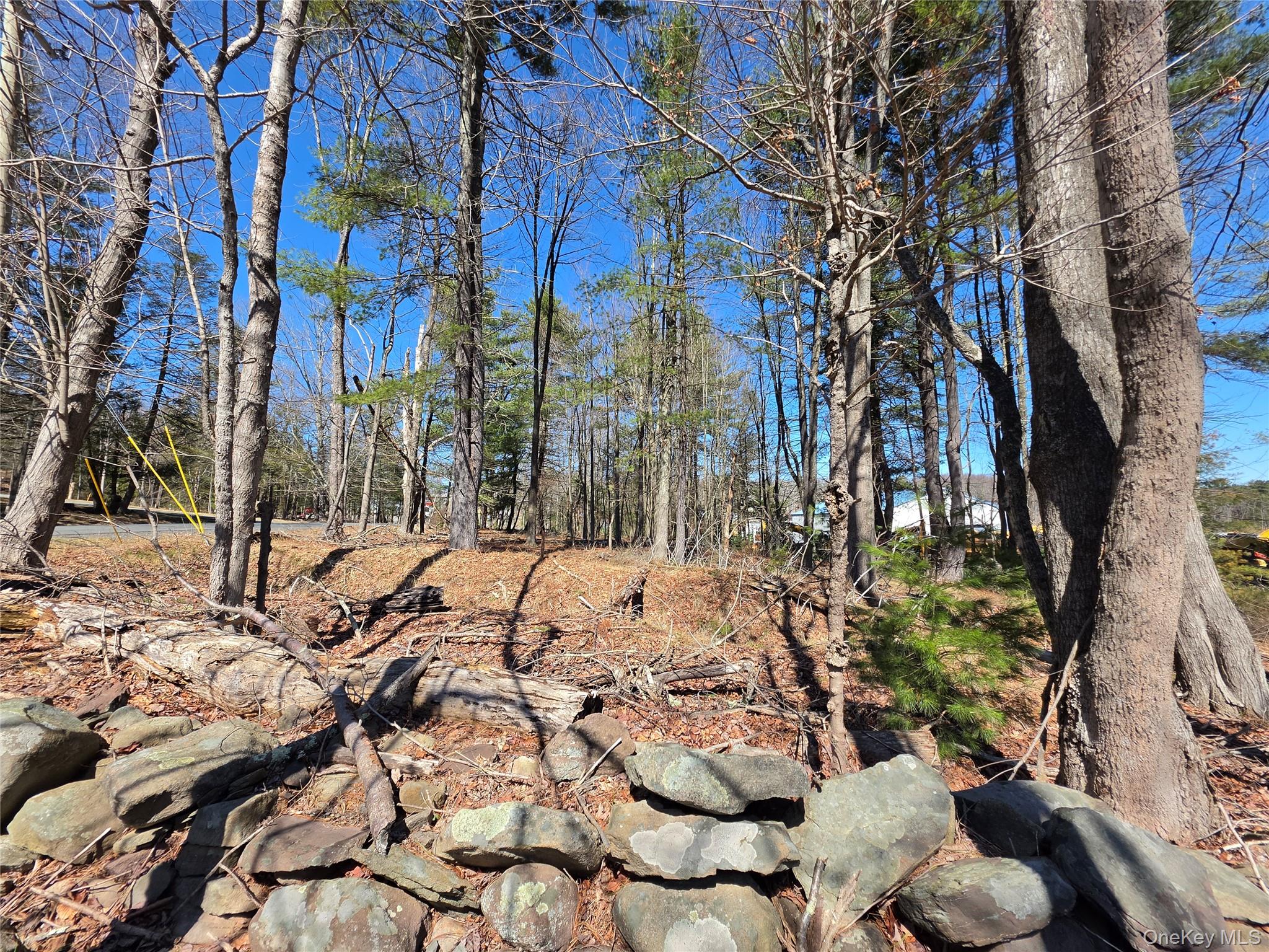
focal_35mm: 13
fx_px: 477
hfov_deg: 106.2
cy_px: 476
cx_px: 634
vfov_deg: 89.9
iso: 32
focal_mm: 2.2
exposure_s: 1/912
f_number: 1.9
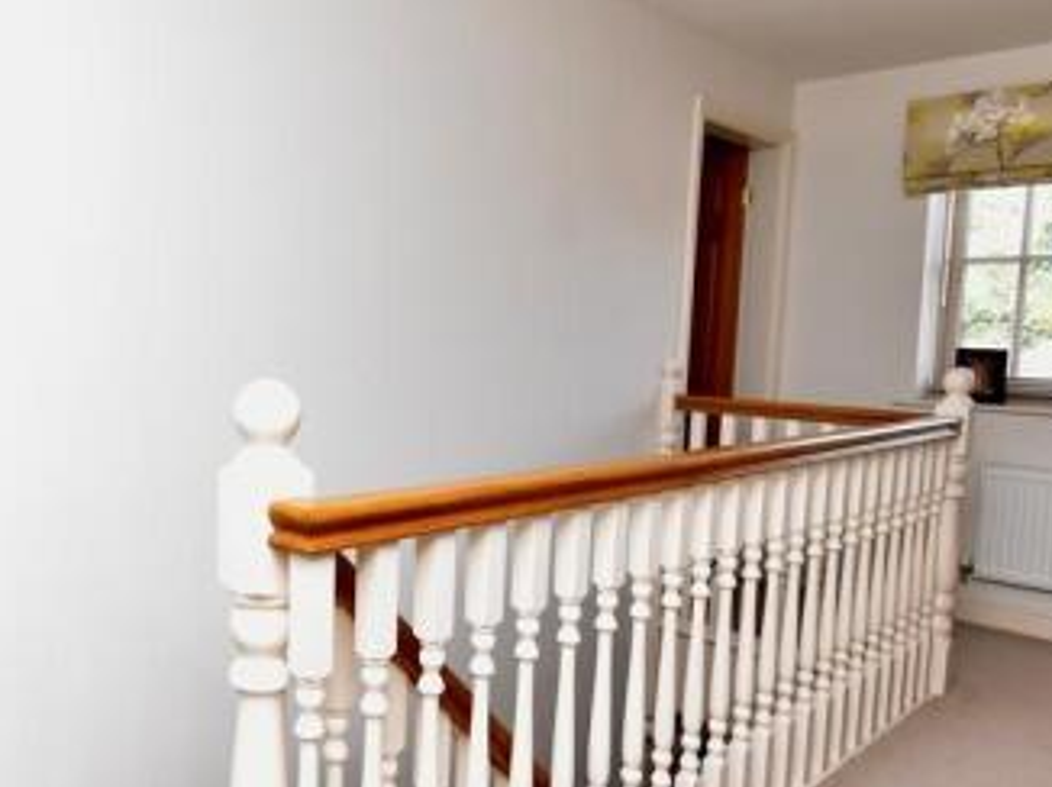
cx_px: 324
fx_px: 881
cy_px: 418
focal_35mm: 29
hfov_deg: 59.8
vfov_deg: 48.1
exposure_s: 1/60
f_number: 7.1
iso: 800
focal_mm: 10
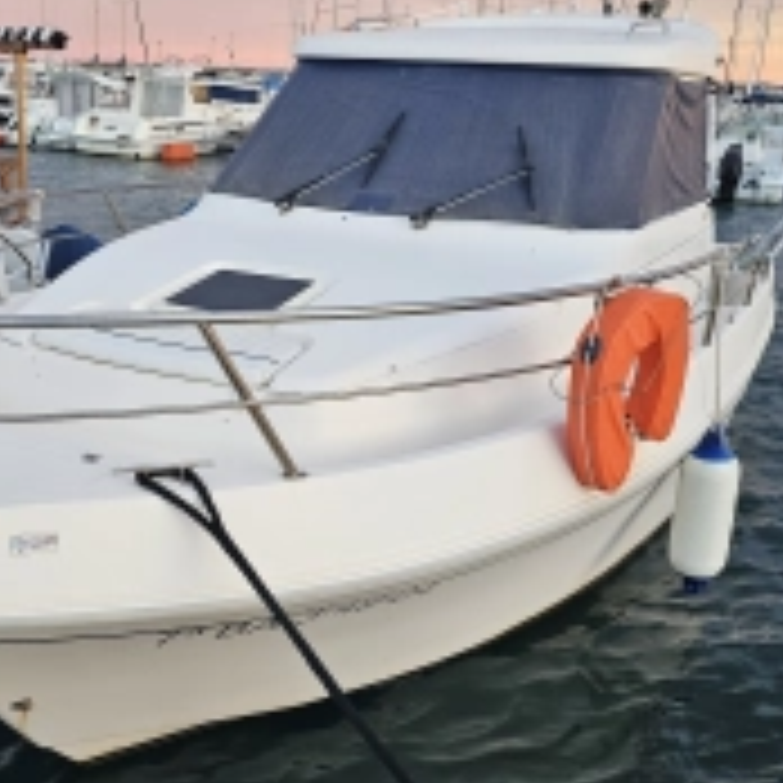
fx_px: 1075
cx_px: 288
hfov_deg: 39.7
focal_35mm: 42
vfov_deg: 40.0
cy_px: 400
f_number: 1.7
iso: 125
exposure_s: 1/100
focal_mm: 6.3
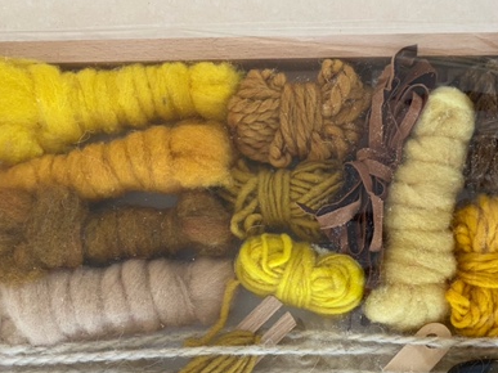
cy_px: 284
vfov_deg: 32.9
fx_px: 618
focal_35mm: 43
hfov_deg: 43.4
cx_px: 322
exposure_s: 1/60
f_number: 1.8
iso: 250
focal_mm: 4.25
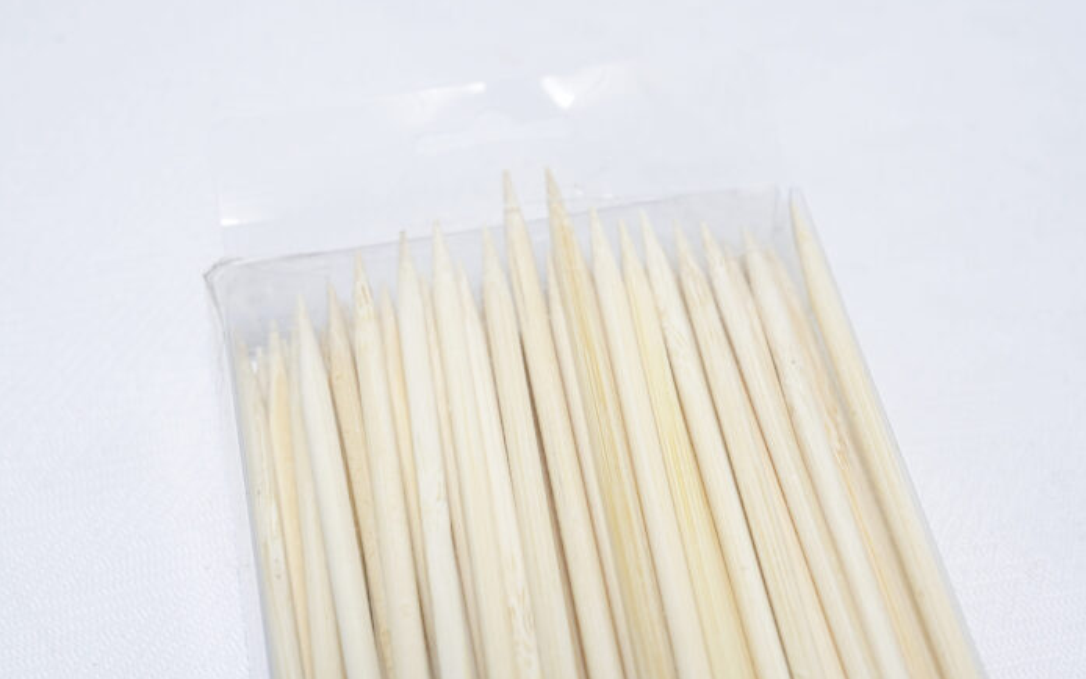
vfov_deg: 18.1
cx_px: 546
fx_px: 2131
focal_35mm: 72
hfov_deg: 28.6
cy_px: 347
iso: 3200
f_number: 9
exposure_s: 1/200
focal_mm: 70
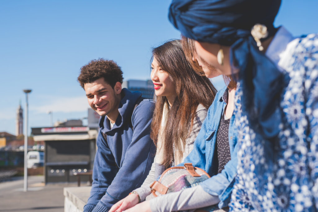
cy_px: 106
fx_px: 442
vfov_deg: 27.0
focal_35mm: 50
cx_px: 159
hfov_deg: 39.6
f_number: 4
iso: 200
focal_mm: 50
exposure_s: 1/1000
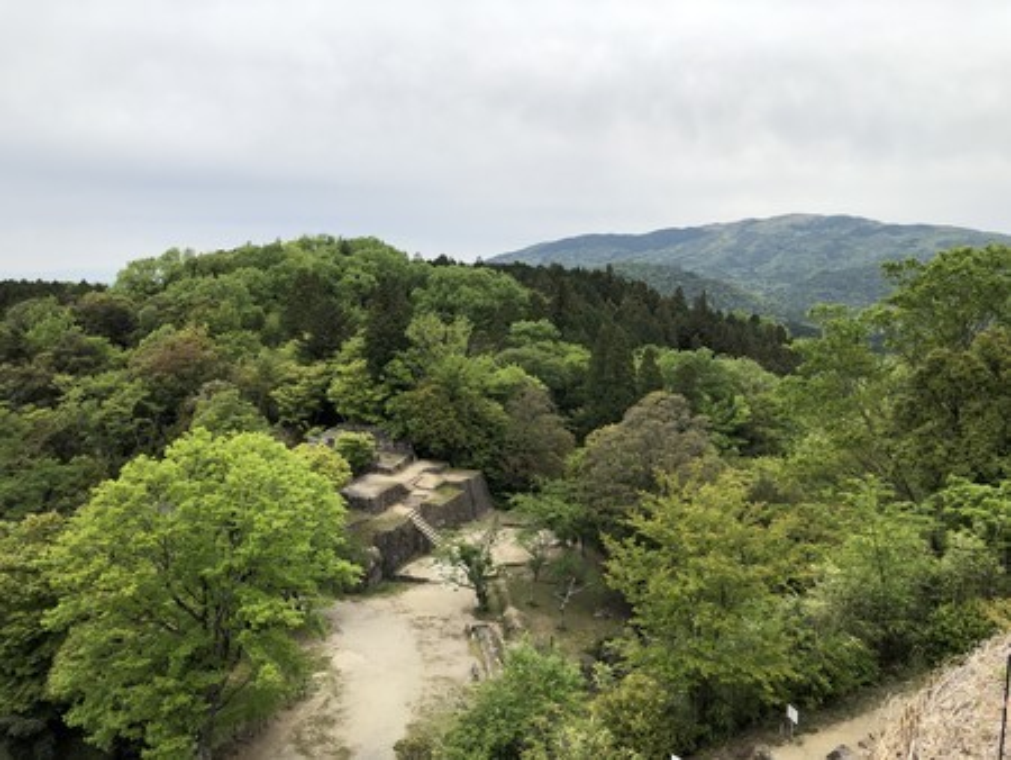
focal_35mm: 28
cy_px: 380
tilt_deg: -4.1
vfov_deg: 49.8
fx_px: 818
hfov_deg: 63.4
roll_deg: -0.4
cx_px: 506
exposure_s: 1/1656
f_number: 1.8
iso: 20
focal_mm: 3.99
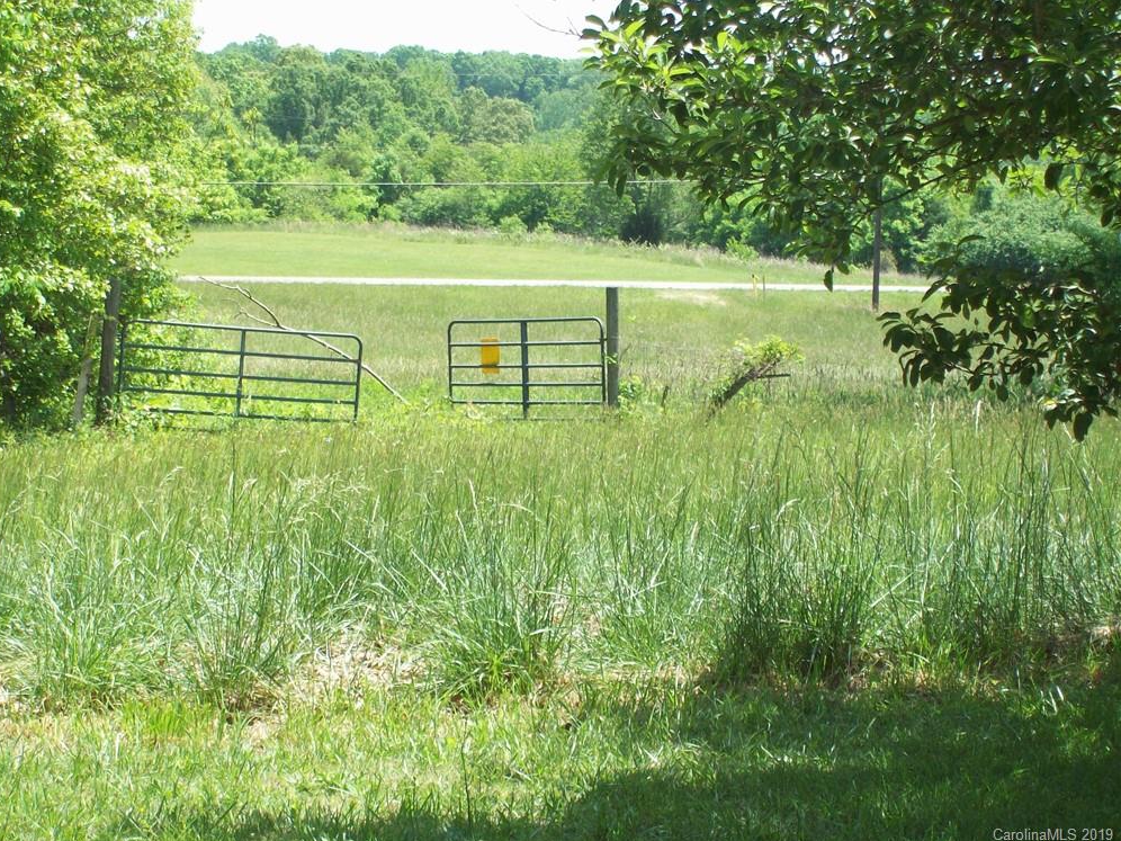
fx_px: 3595
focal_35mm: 111
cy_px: 413
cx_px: 546
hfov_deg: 17.7
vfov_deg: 13.3
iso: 80
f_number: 4.8
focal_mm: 18
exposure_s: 1/195
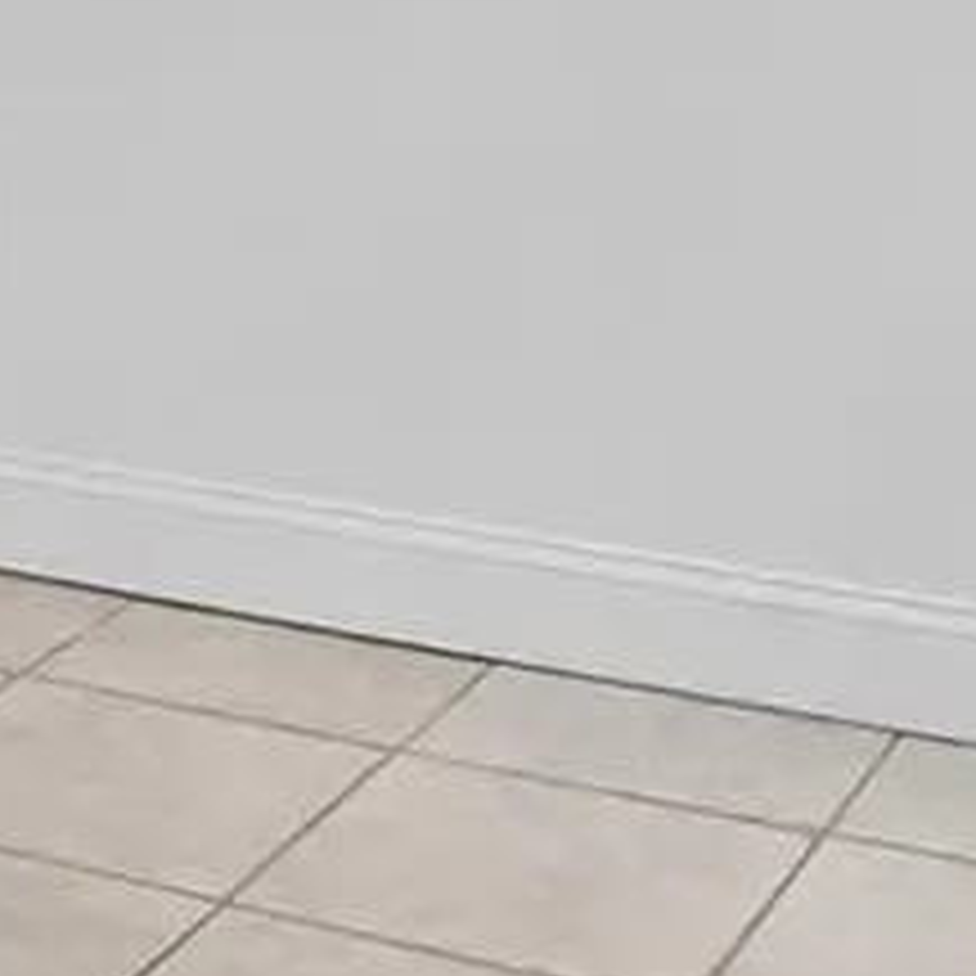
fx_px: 2999
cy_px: -553
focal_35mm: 94
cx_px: -558
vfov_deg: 16.6
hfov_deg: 16.6
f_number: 8
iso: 1600
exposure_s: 1/30
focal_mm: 10
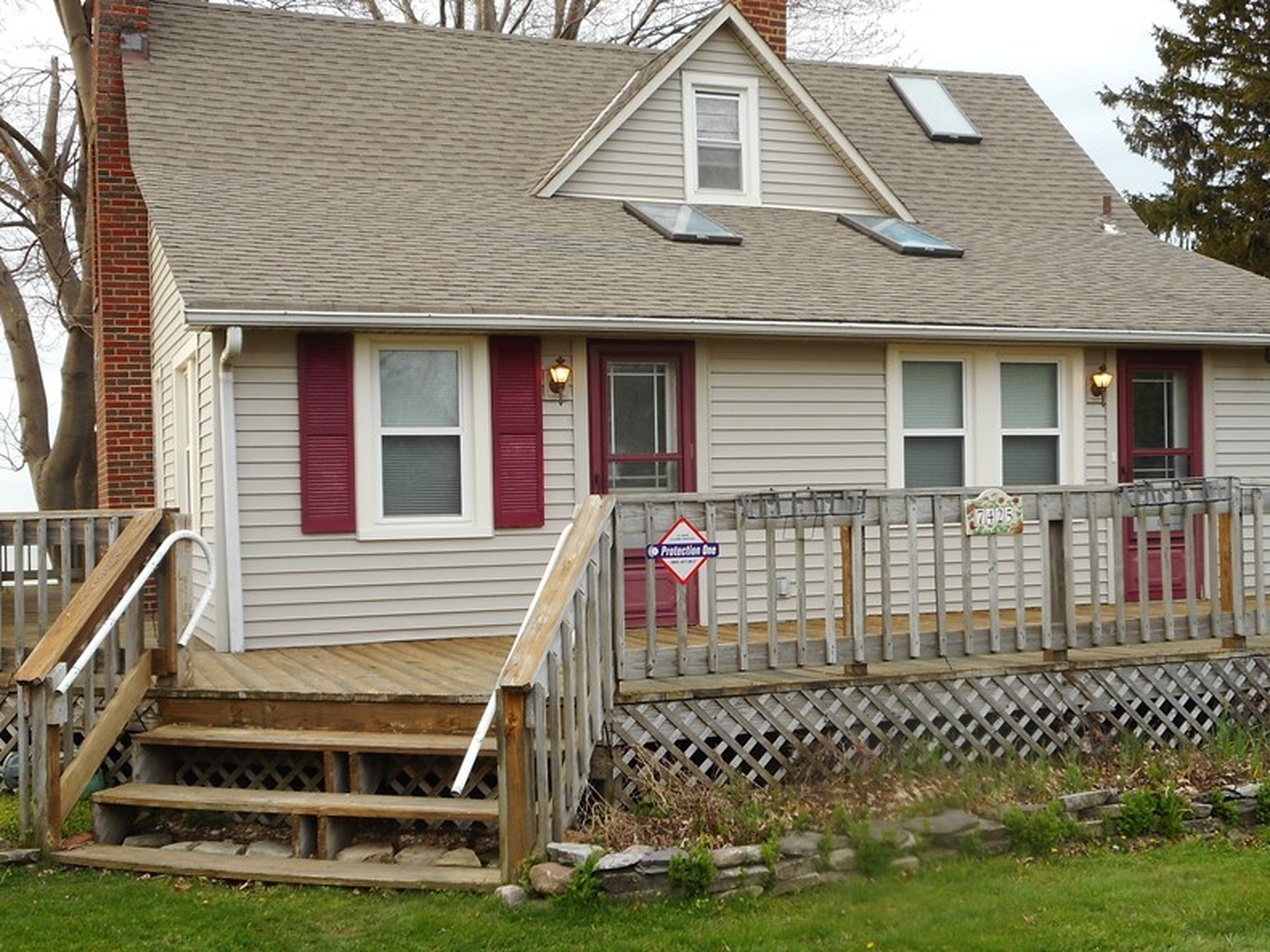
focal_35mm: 44
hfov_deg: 43.0
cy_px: 504
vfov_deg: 32.9
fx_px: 1614
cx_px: 626
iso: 80
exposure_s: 1/60
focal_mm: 6
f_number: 4.2
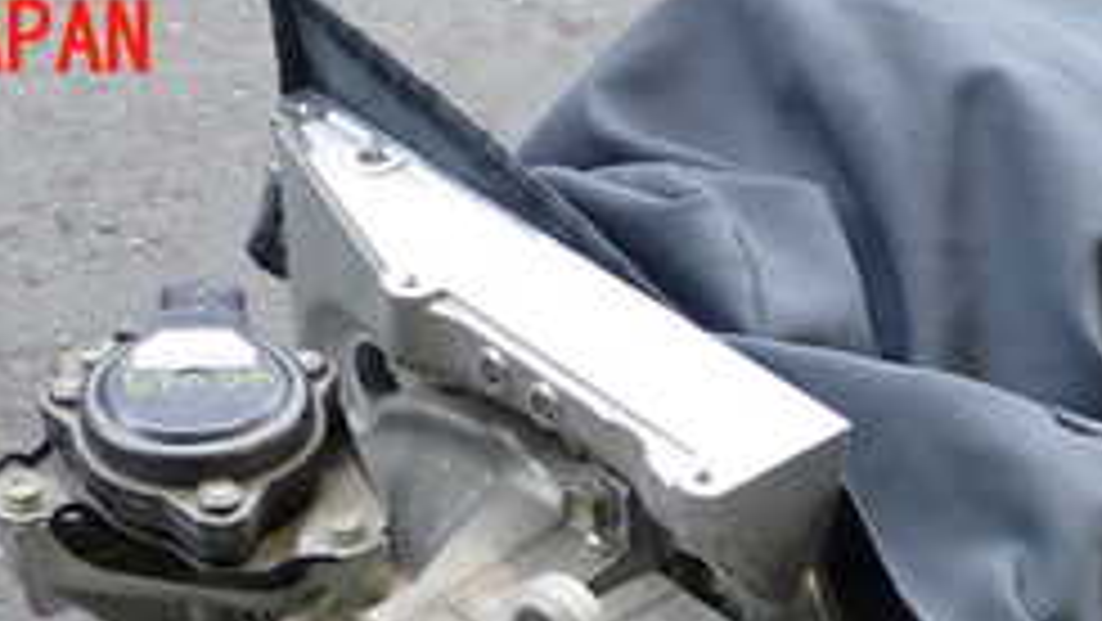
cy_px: 999
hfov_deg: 26.4
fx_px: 2338
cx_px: 684
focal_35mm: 80
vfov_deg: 13.9
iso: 200
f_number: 2.3
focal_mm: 5.4
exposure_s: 1/50
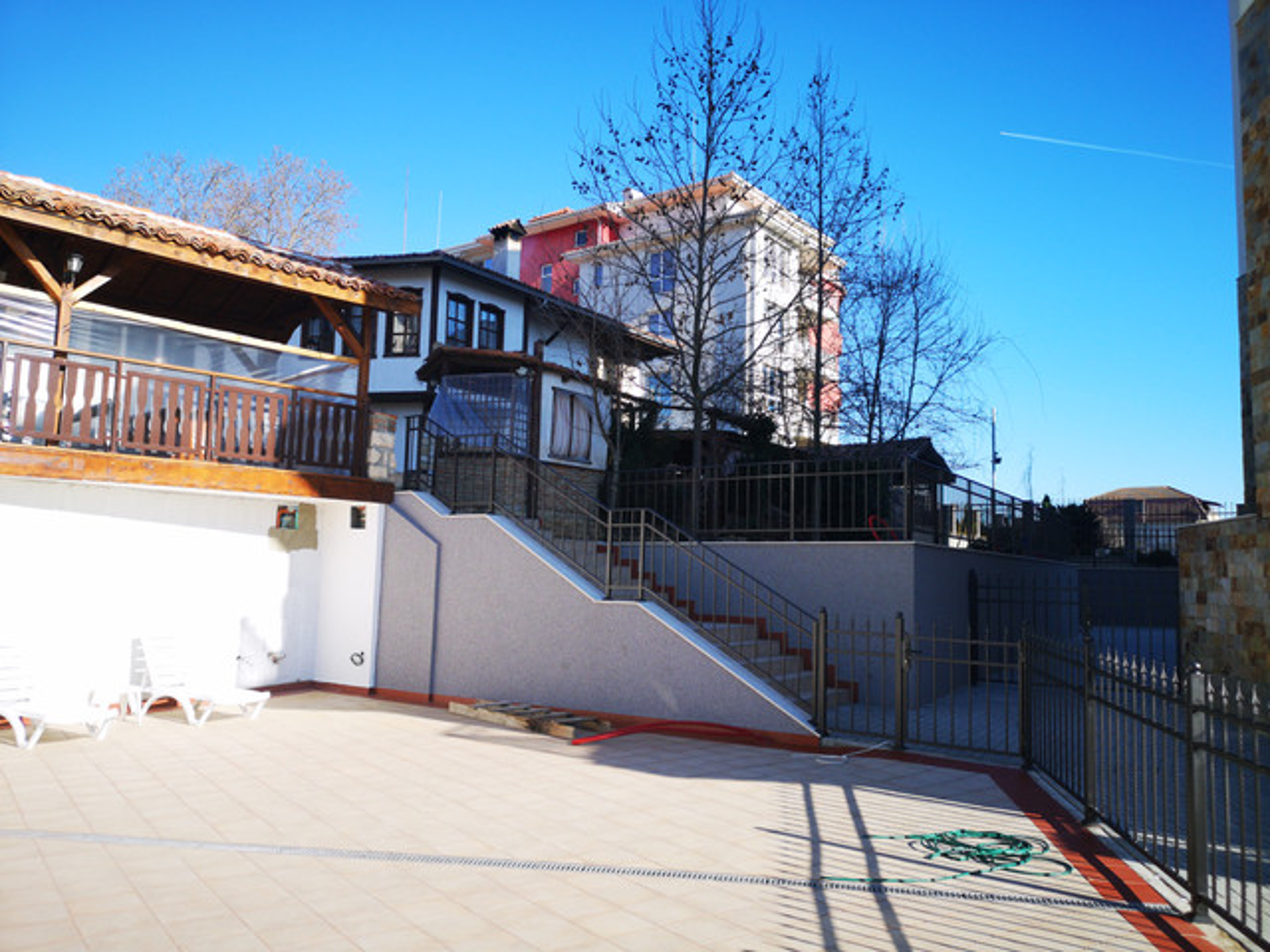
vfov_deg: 51.4
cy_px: 476
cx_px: 635
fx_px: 991
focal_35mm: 27
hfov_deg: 65.3
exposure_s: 1/890
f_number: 1.8
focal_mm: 5.58
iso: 50
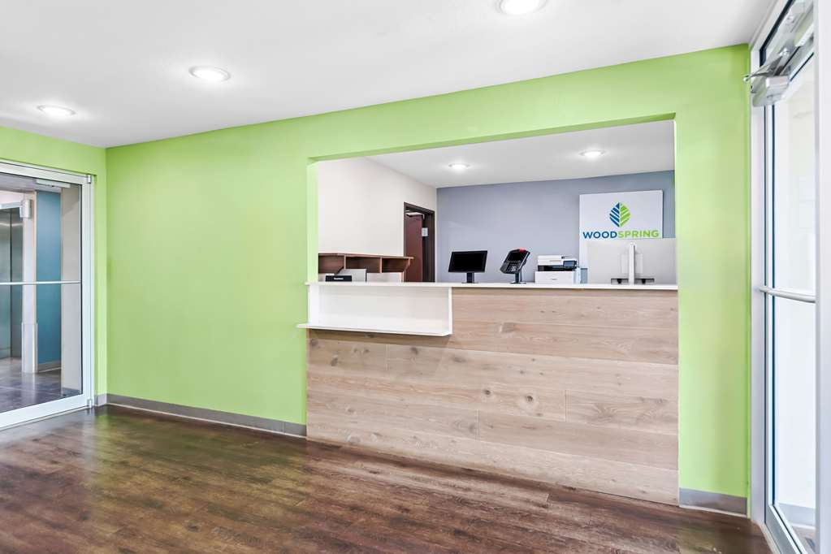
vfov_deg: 64.6
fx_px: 439
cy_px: 277
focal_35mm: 19
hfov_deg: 86.9
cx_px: 416
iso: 500
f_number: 8
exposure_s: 1/10
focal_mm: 19
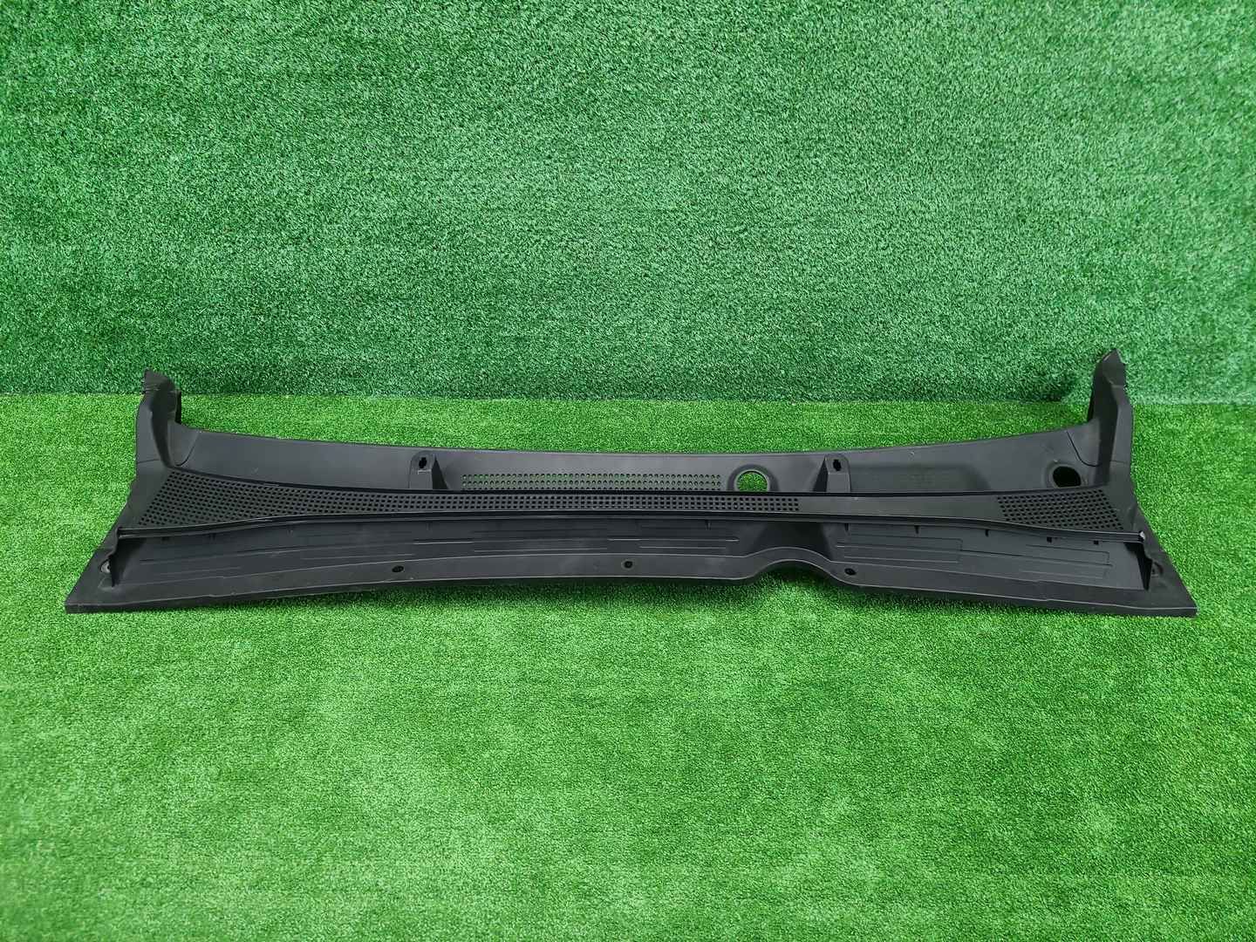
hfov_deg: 67.3
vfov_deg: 53.1
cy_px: 471
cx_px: 628
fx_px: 943
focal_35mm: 26
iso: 268
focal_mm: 5.4
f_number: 1.8
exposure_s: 1/50
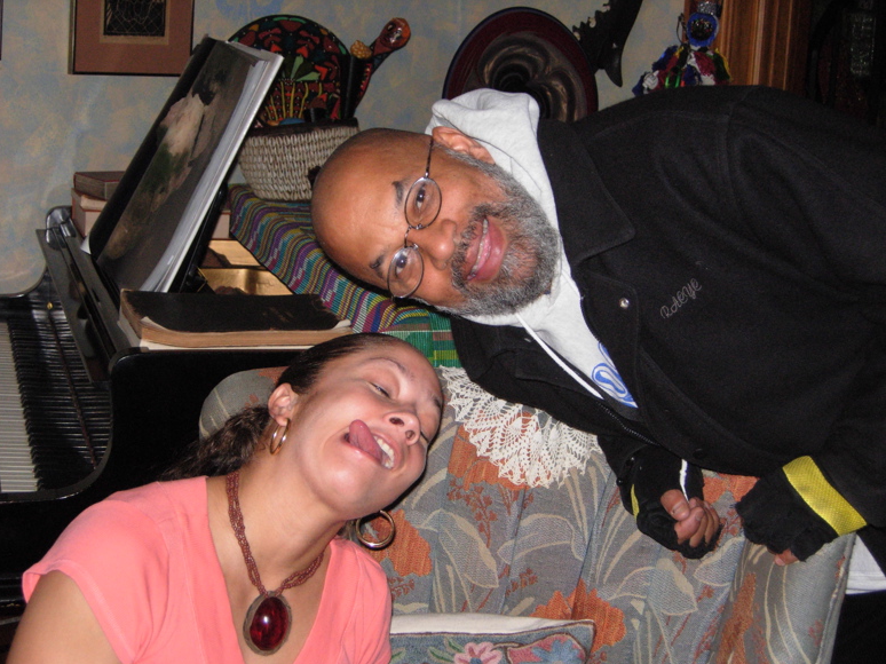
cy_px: 337
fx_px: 1612
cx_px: 438
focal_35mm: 63
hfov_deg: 30.7
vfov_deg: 23.3
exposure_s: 1/181
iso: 200
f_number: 3.5
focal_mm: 12.9
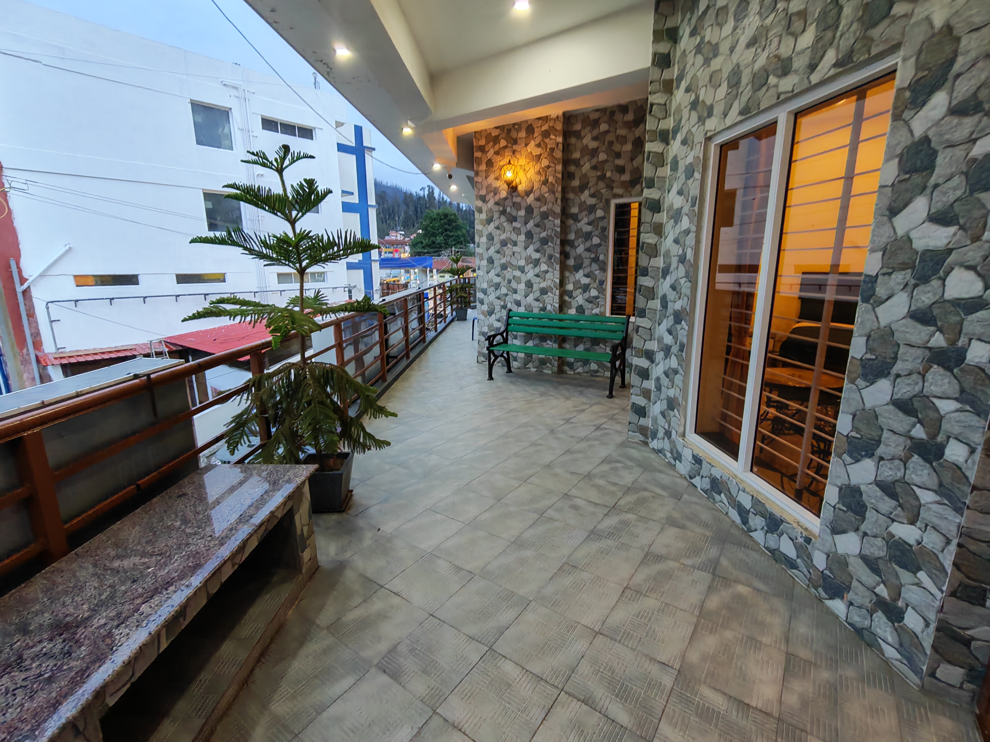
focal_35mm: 16
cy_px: 371
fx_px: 458
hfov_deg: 94.5
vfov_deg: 78.1
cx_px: 495
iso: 160
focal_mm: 1.96
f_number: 2.2
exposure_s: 1/14
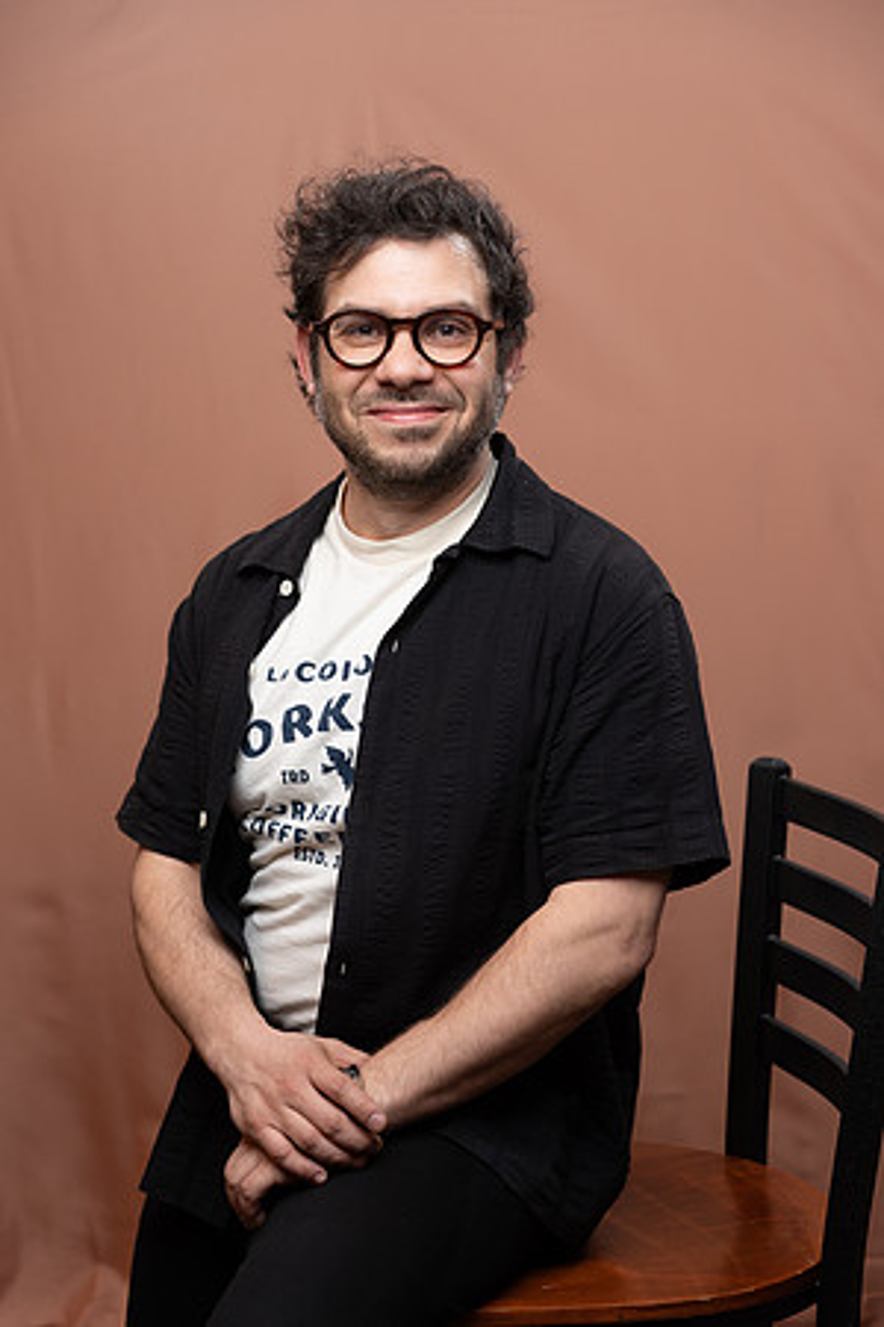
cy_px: 664
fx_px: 2541
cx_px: 442
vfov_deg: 29.2
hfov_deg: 19.7
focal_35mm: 69
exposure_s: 1/160
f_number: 4
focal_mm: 69
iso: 320
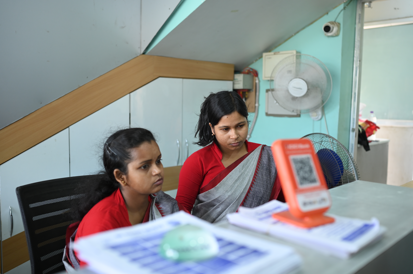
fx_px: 401
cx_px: 206
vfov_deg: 37.8
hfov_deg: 54.5
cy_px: 137
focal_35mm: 35
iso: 800
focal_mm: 35
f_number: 2.5
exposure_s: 1/125
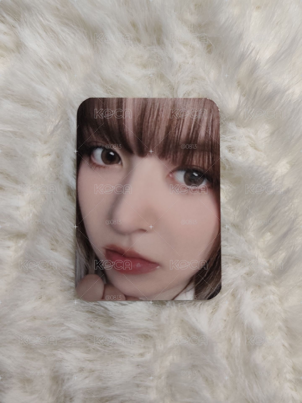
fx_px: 361
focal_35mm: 31
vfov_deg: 58.4
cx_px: 151
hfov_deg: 45.4
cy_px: 202
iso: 250
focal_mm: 6.19
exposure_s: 1/120
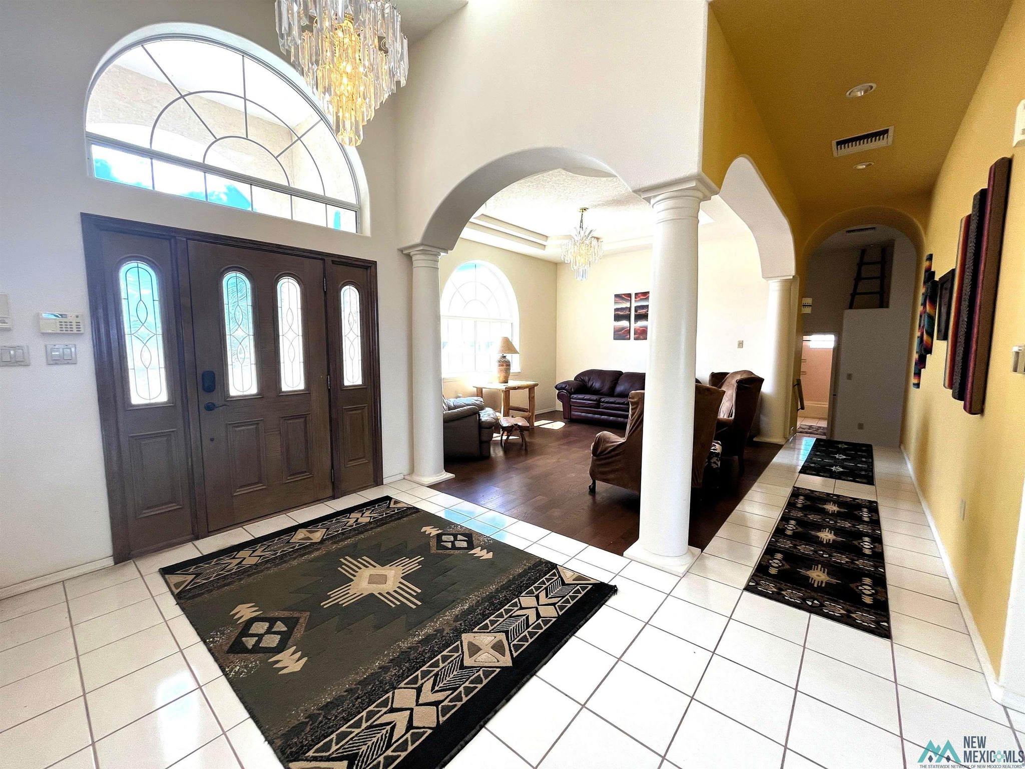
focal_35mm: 14
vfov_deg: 85.7
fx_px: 415
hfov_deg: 102.1
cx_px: 512
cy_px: 384
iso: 50
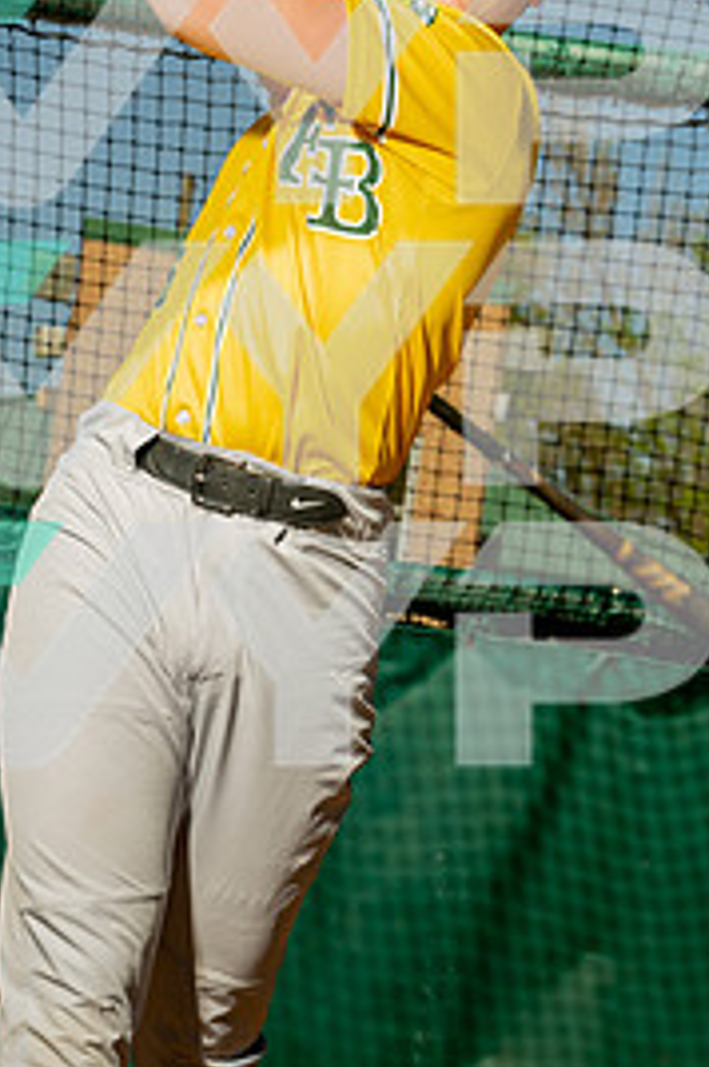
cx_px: 418
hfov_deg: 17.2
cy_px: 366
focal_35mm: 79
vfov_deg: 25.6
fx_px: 2340
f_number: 4.5
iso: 100
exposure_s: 1/250
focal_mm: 47
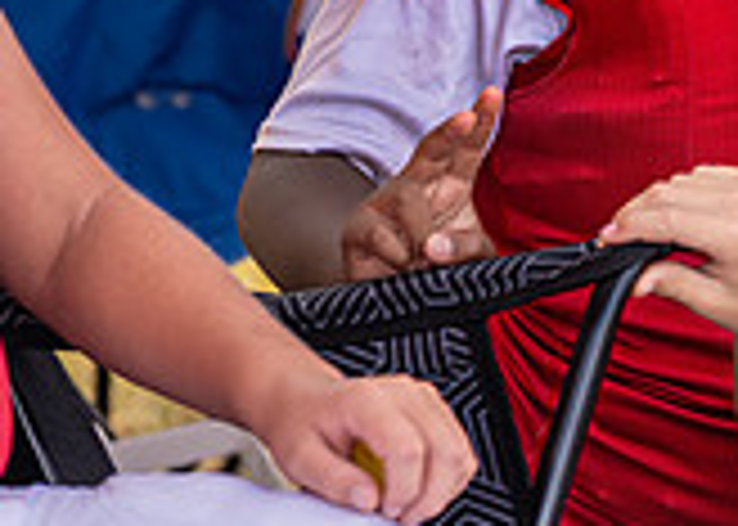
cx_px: 772
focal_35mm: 363
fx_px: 7605
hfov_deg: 5.5
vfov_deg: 3.9
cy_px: -256
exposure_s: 1/1600
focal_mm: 97
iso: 160
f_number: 2.8
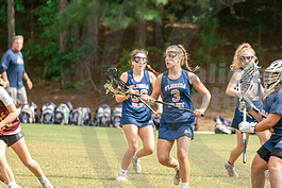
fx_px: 3433
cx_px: 264
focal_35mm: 438
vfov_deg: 3.1
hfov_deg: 4.7
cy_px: 86
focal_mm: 200
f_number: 4.5
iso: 250
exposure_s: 1/1250
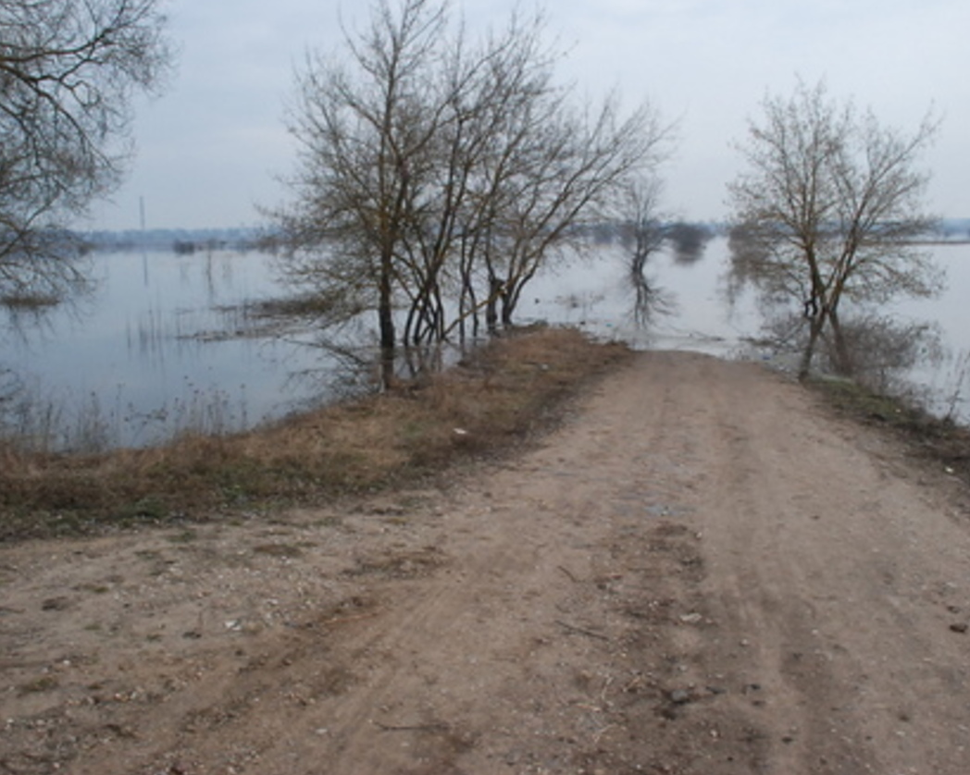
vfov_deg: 47.1
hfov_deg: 57.2
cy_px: 385
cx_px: 474
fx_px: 890
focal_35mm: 31
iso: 1250
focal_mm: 18
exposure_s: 1/2000
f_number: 6.7
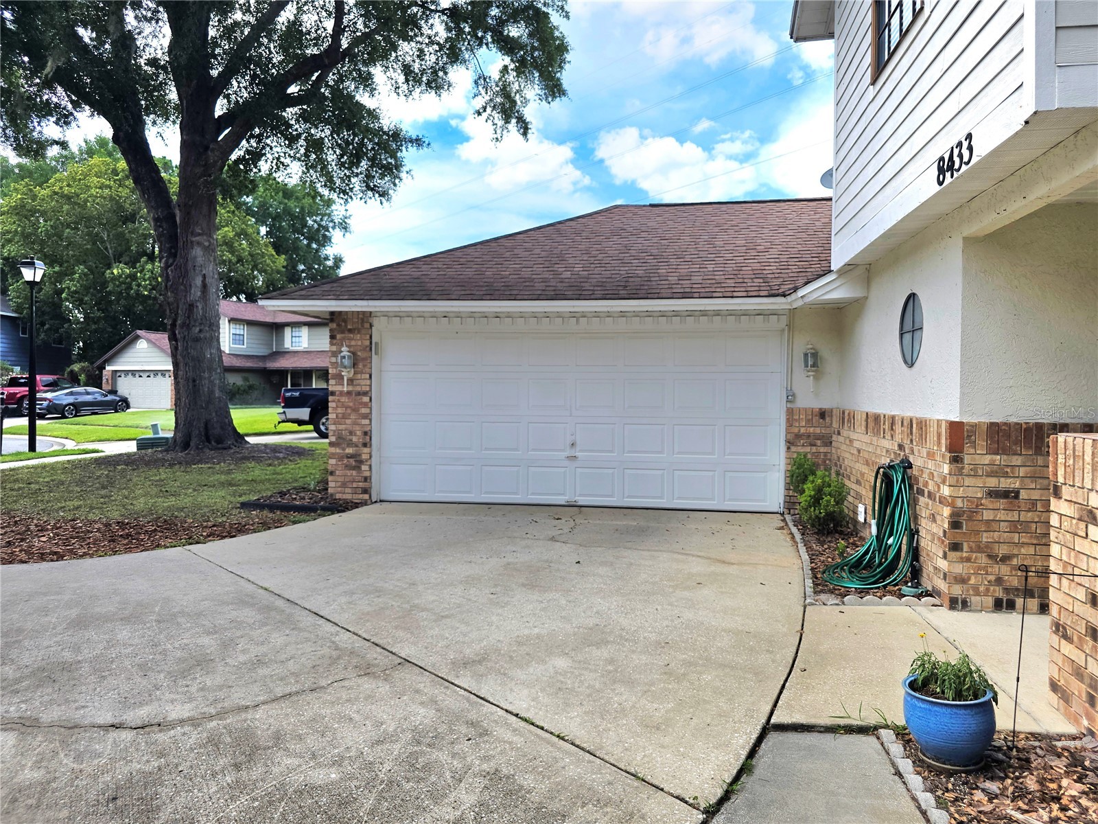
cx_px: 549
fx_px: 730
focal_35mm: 23
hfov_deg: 73.9
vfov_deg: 58.9
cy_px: 412
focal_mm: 6.3
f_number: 1.7
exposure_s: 1/556
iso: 12
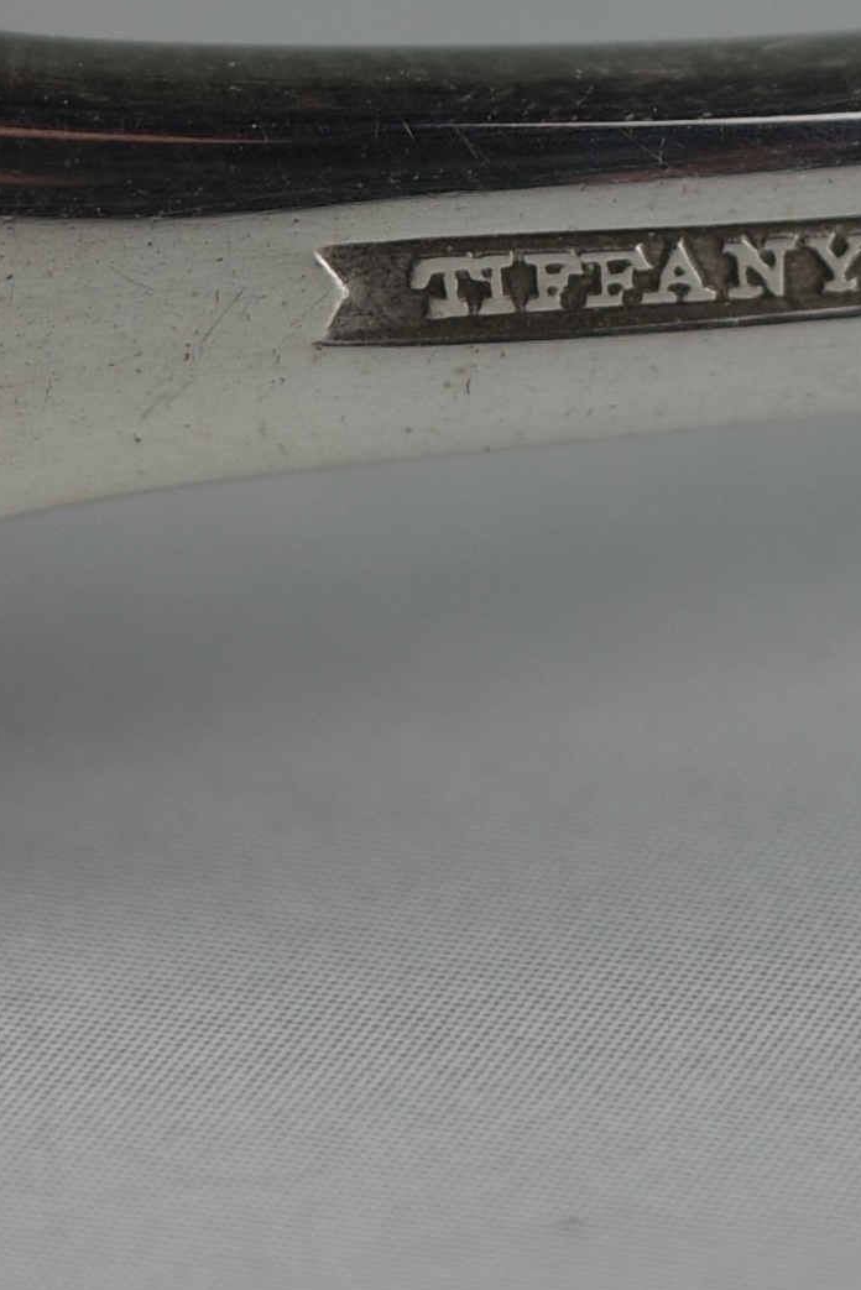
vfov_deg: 8.9
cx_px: 925
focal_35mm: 230
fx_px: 8245
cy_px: -139
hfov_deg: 6.0
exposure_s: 1/125
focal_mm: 26
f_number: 2.8
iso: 100
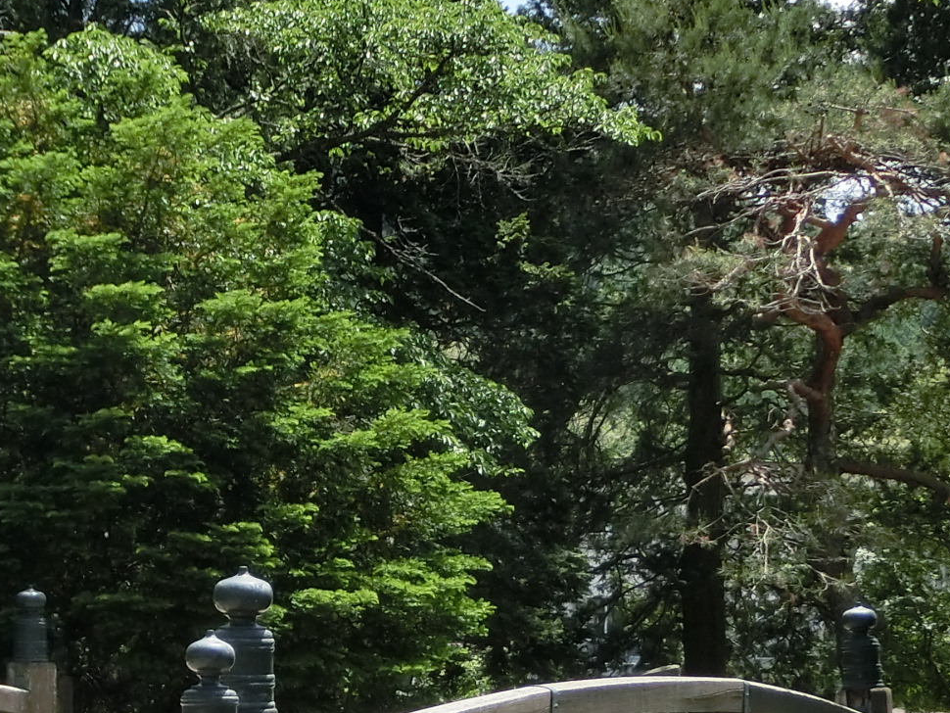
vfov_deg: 11.9
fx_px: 3404
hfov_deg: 15.8
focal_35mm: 124
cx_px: 196
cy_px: 596
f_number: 4.2
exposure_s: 1/500
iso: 80
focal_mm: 8.29
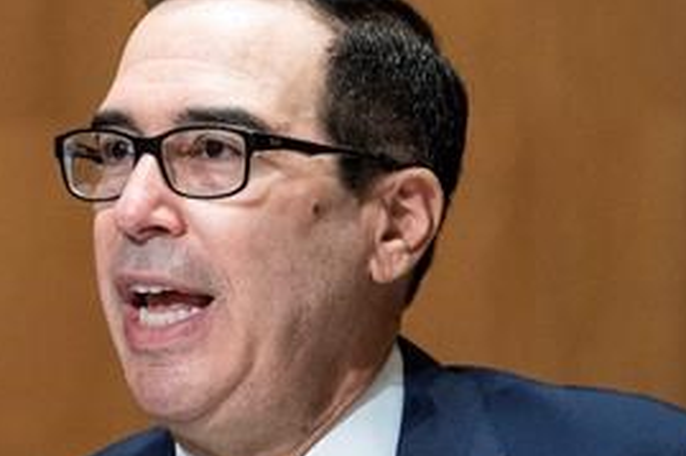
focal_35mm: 610
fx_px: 11616
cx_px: -43
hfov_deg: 3.4
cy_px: 17
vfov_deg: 2.3
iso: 2500
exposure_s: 1/320
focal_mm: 168
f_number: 2.8
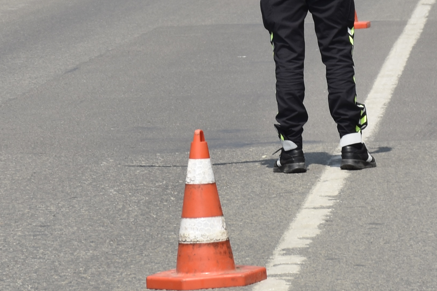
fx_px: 4454
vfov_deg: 3.7
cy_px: -86
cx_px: 148
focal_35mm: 367
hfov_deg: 5.6
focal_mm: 66
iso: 100
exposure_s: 1/400
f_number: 7.1
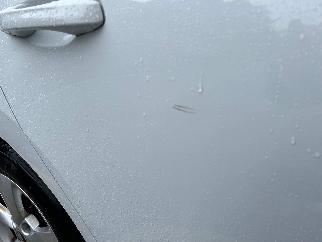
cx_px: 161
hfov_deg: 67.3
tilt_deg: -20.7
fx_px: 242
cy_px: 121
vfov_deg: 53.1
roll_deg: +2.1
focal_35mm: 26
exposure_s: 1/1000
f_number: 1.5
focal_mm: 5.7
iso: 50
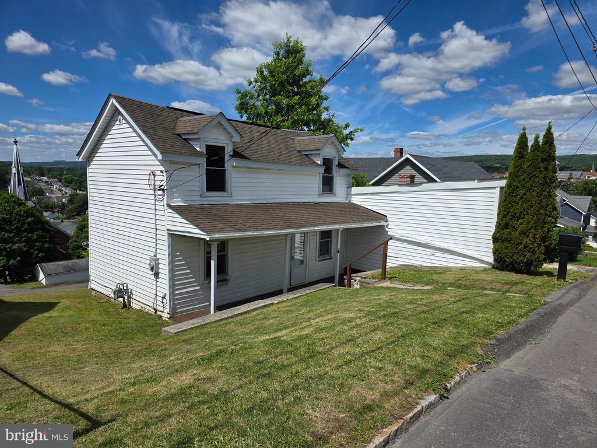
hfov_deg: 73.9
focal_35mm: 23
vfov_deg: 58.9
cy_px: 224
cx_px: 298
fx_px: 397
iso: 50
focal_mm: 6.3
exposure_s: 1/7944
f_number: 1.7
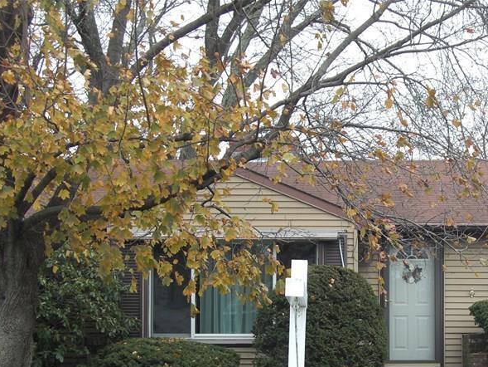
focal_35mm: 80
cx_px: 369
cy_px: 318
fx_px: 1128
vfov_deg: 18.2
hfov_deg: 24.1
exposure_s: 1/100
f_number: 3.3
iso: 50
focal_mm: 8.2
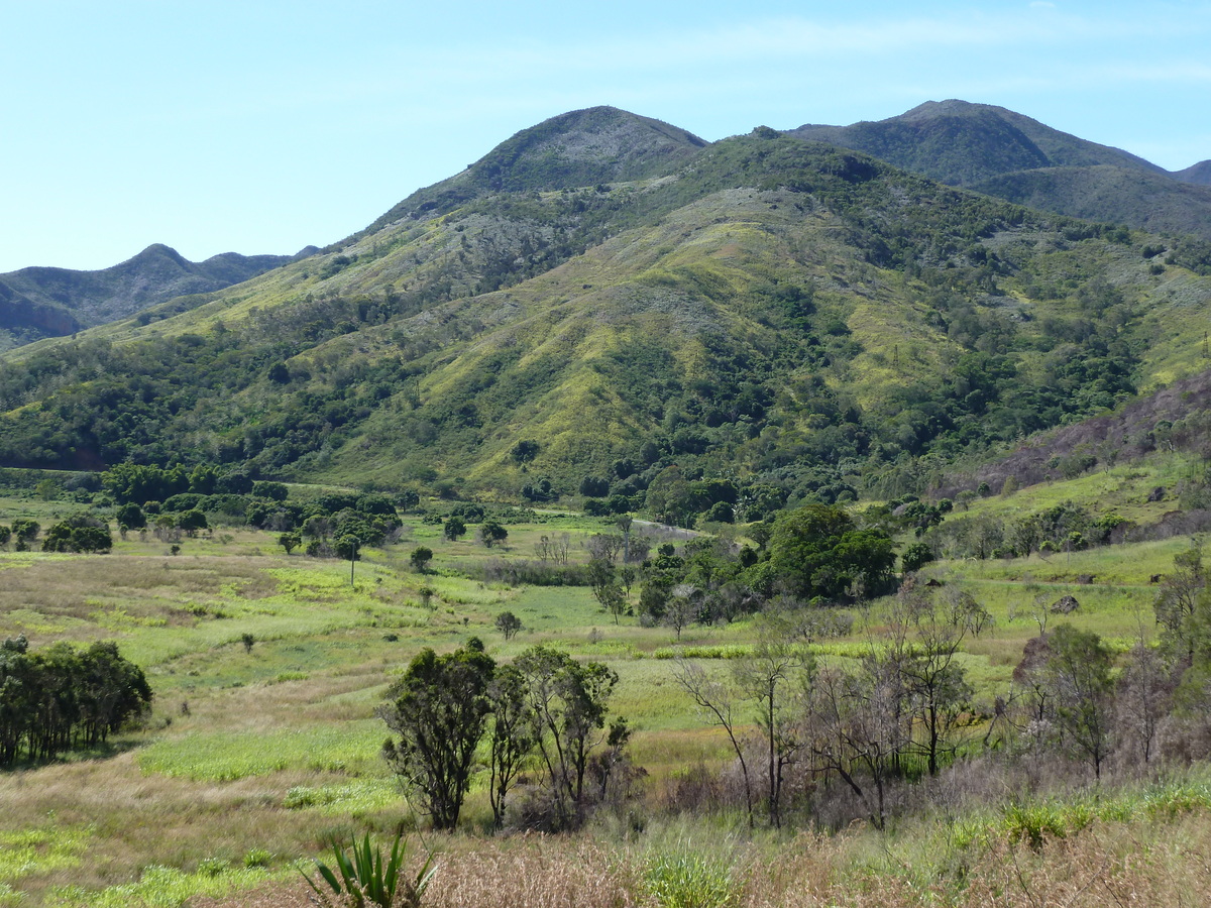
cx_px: 606
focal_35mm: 55
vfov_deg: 26.6
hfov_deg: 34.9
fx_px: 1924
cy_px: 454
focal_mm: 9.1
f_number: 3.9
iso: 80
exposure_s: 1/320
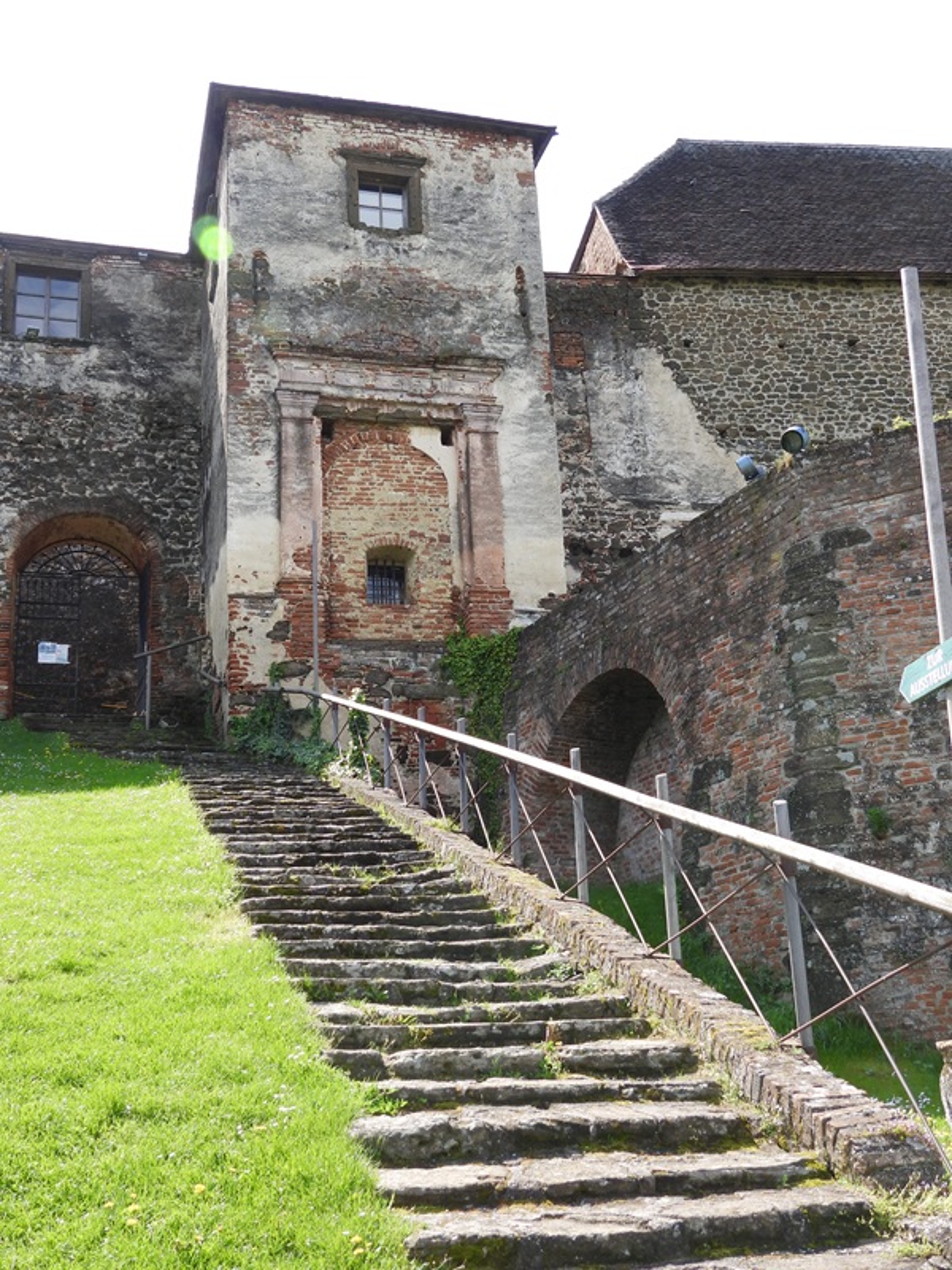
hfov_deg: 36.0
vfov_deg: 46.8
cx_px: 476
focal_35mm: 40
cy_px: 635
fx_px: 1467
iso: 100
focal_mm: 7.1
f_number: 3.2
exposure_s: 1/500
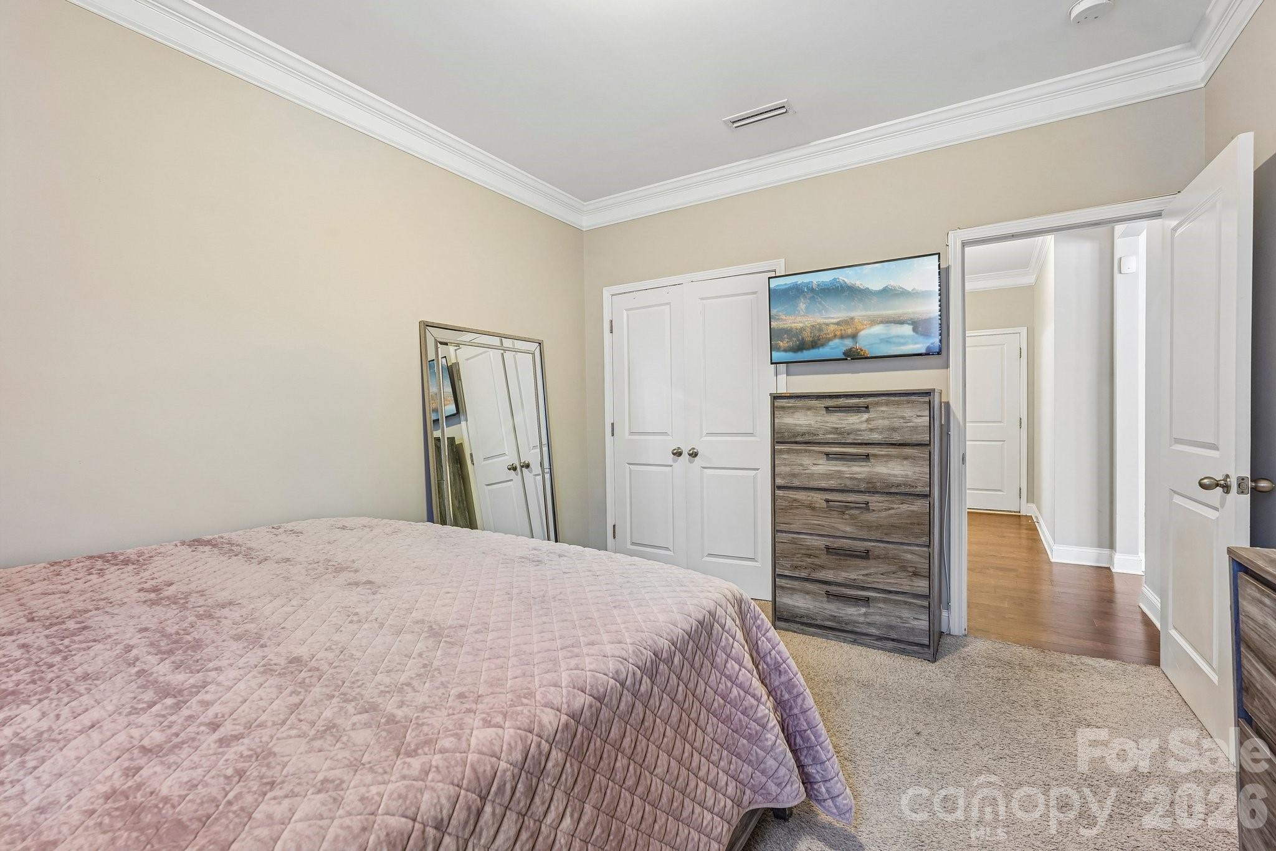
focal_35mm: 16
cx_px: 638
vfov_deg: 73.7
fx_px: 567
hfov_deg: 96.7
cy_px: 426
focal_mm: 16
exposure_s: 1/2
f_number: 8
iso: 400
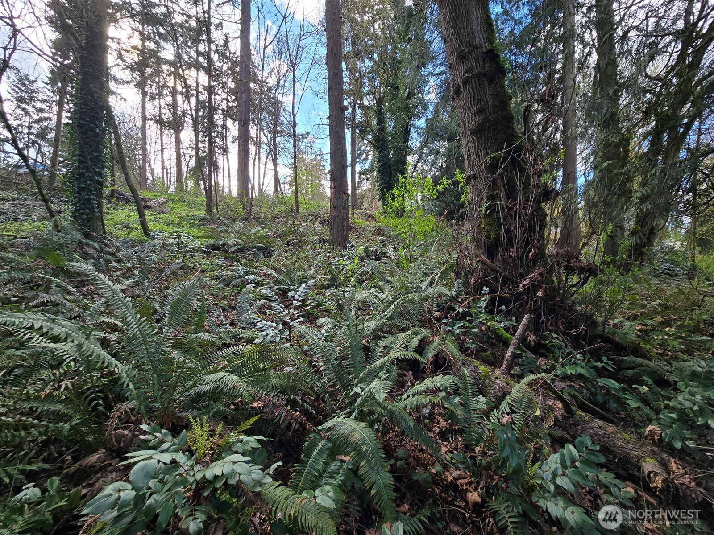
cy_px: 268
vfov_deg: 89.9
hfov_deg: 106.2
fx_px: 268
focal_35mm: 13
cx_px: 357
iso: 50
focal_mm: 2.2
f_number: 2.2
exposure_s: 1/280
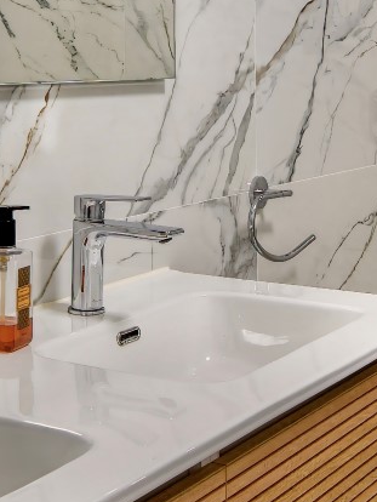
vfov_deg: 24.5
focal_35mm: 79
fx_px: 1146
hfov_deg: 18.7
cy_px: 143
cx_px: 160
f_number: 9
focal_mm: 14
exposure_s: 1/3
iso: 100
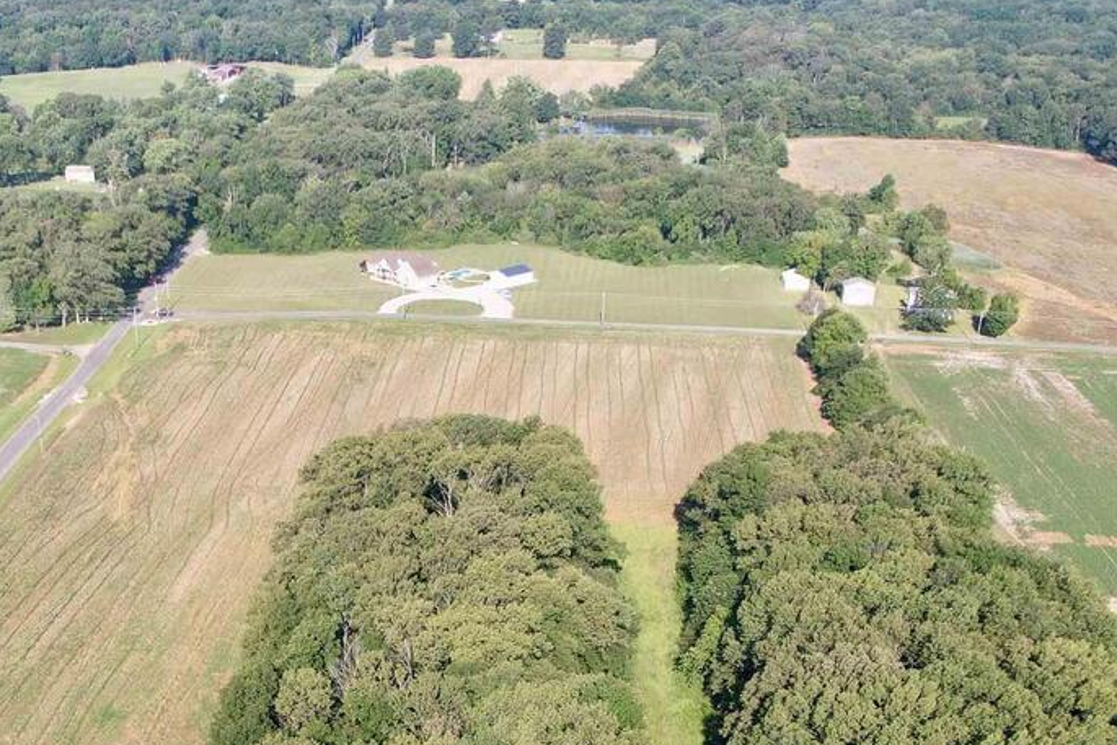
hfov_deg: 37.8
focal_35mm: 52
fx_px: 1614
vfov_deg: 24.2
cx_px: 380
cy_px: 838
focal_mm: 8.38
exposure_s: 1/1000
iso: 100
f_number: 2.8
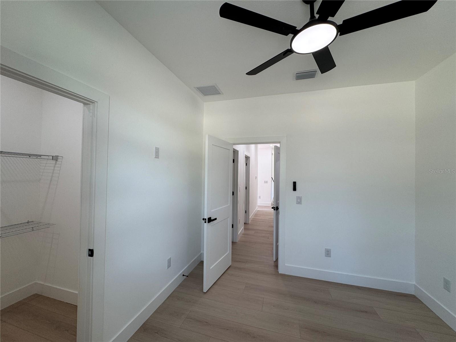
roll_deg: -0.8
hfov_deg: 102.1
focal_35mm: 14
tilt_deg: +0.1
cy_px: 171
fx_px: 184
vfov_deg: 85.7
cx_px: 228
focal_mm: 2.22
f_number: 2.2
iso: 100
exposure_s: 1/120
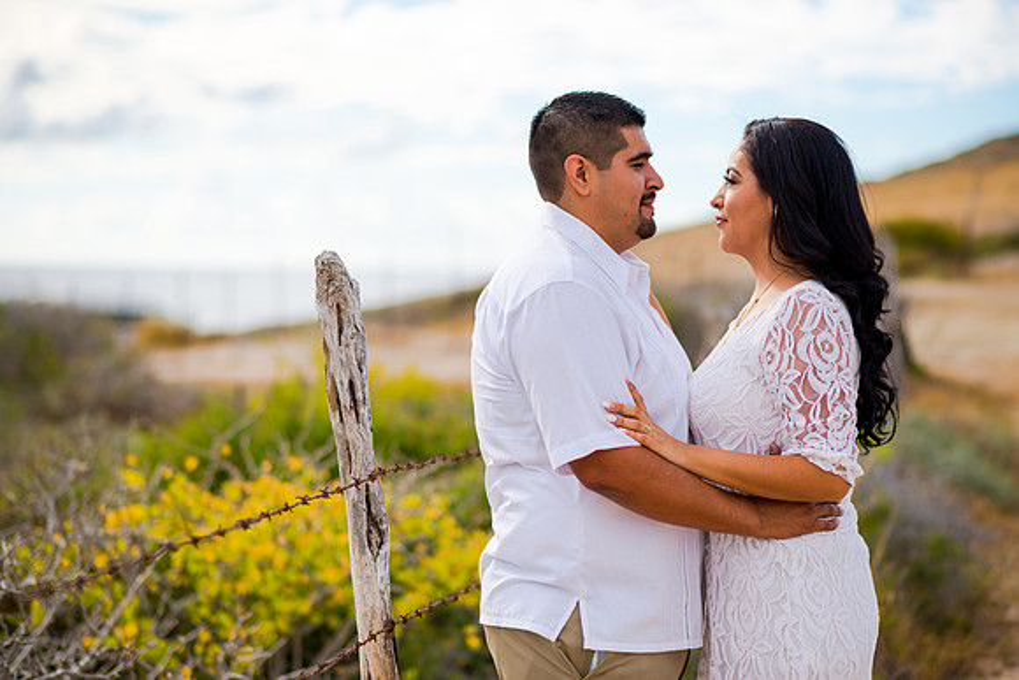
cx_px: 510
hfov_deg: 23.9
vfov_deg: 16.1
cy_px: 340
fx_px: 2406
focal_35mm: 85
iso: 250
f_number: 2.2
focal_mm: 85
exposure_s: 1/8000
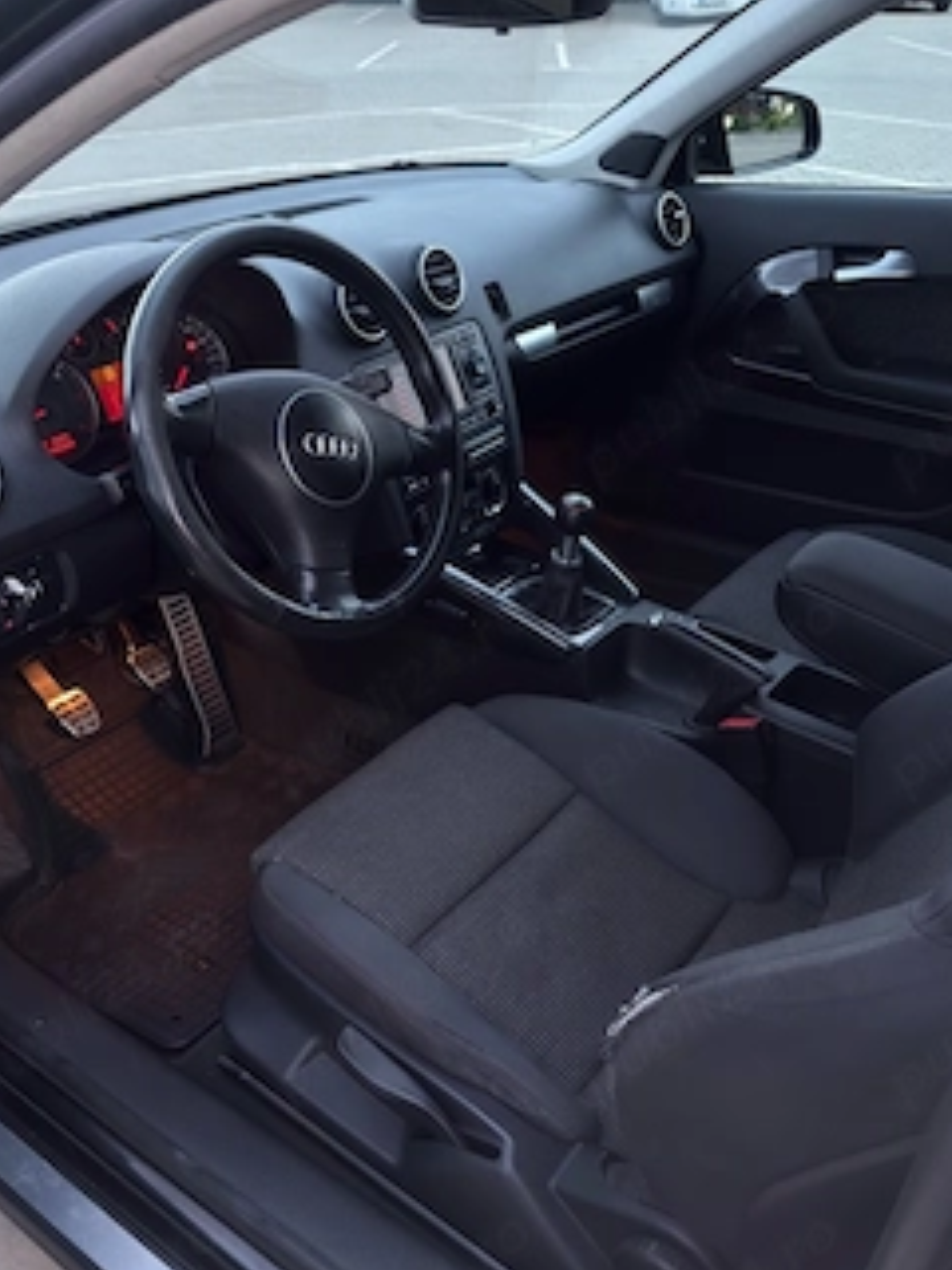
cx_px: 480
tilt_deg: -35.5
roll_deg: +1.1
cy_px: 742
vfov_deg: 59.6
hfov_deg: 46.8
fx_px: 1100
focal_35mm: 30
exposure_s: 1/37
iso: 500
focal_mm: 6.76
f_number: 1.78
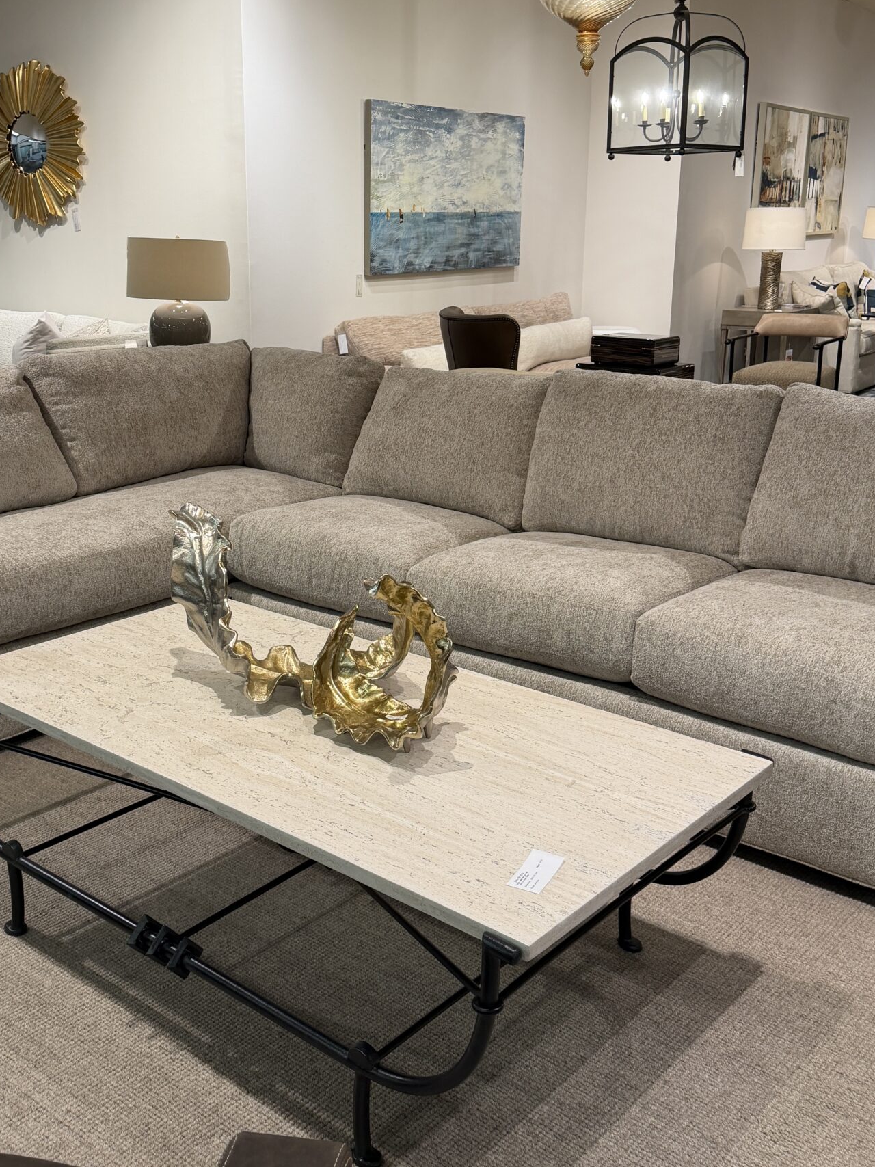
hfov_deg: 39.6
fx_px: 1213
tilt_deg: -12.6
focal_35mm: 36
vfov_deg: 51.1
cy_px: 479
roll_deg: -0.5
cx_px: 377
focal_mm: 6.76
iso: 160
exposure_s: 1/120
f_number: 1.78
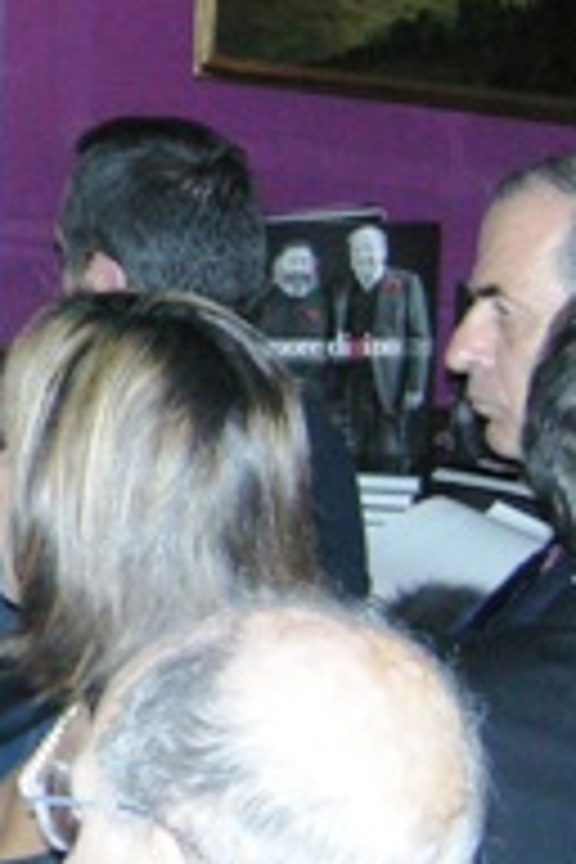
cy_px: 248
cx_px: -436
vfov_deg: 16.3
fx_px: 3000
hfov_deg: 10.4
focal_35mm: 125
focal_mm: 7.5
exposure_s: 1/60
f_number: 2.7
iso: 328
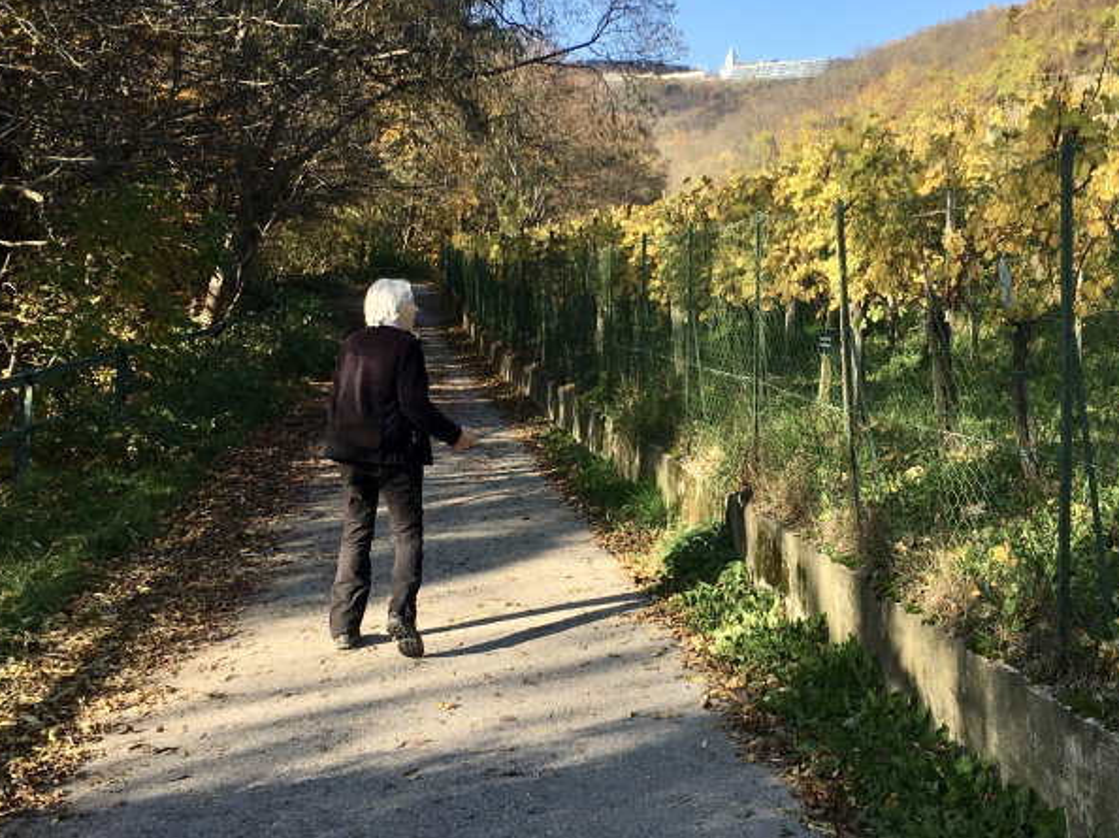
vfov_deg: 28.9
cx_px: 665
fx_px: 1616
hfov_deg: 38.1
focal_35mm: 50
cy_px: 296
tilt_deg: +1.5
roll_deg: -1.8
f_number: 2.2
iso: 25
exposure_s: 1/680
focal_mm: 4.15
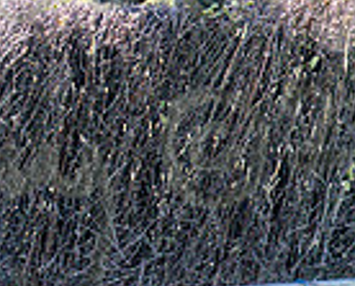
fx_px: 4517
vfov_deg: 3.6
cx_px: -24
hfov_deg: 4.5
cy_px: -219
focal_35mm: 429
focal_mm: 70
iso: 400
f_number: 4
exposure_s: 1/2000
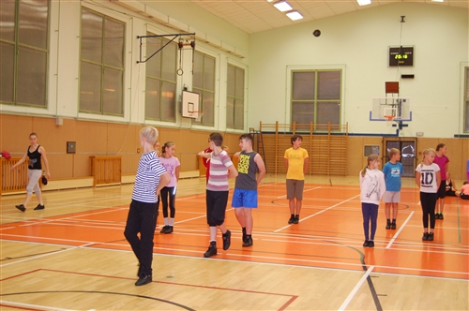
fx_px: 605
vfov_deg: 28.9
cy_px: 156
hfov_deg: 42.4
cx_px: 234
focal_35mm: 46
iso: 800
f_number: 4.5
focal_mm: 31
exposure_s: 1/60
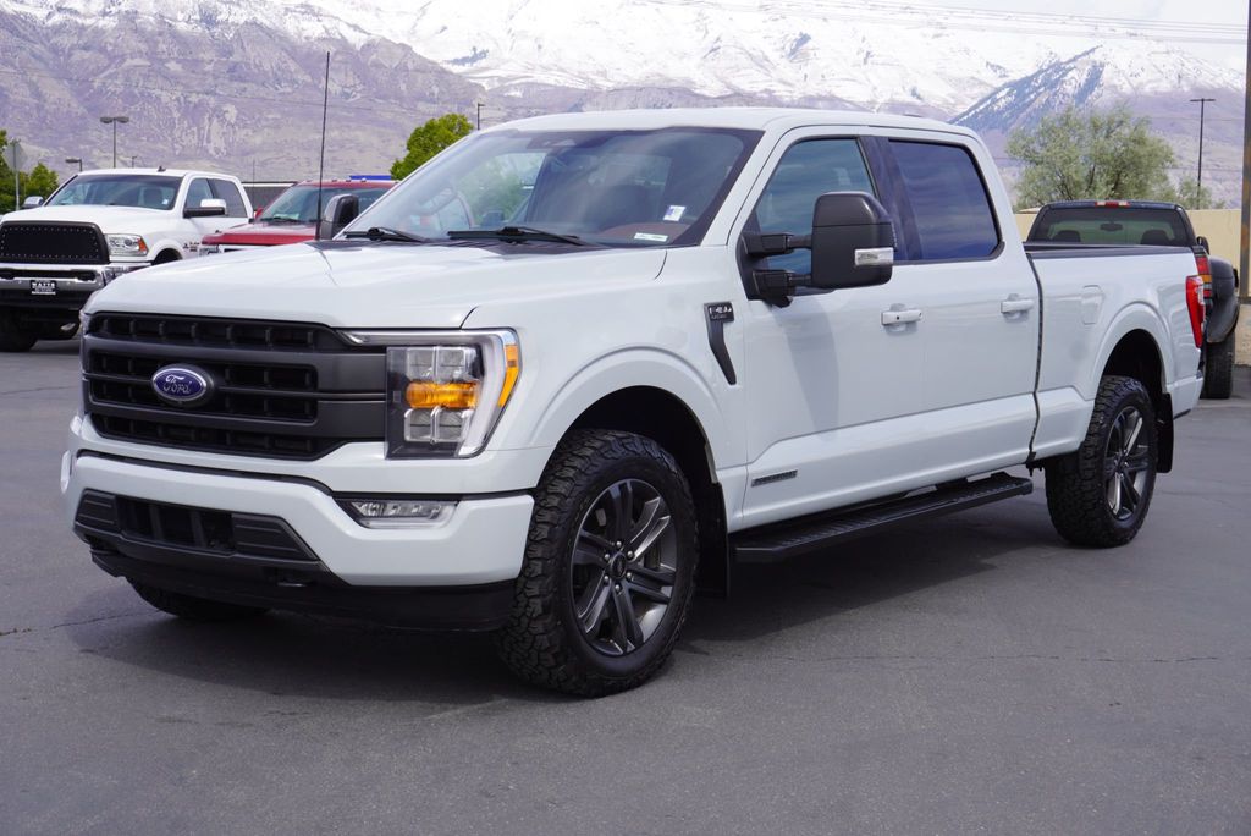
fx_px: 1825
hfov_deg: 37.8
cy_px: 418
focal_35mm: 52
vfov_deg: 25.8
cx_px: 626
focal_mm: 35
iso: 100
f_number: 11
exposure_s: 1/125
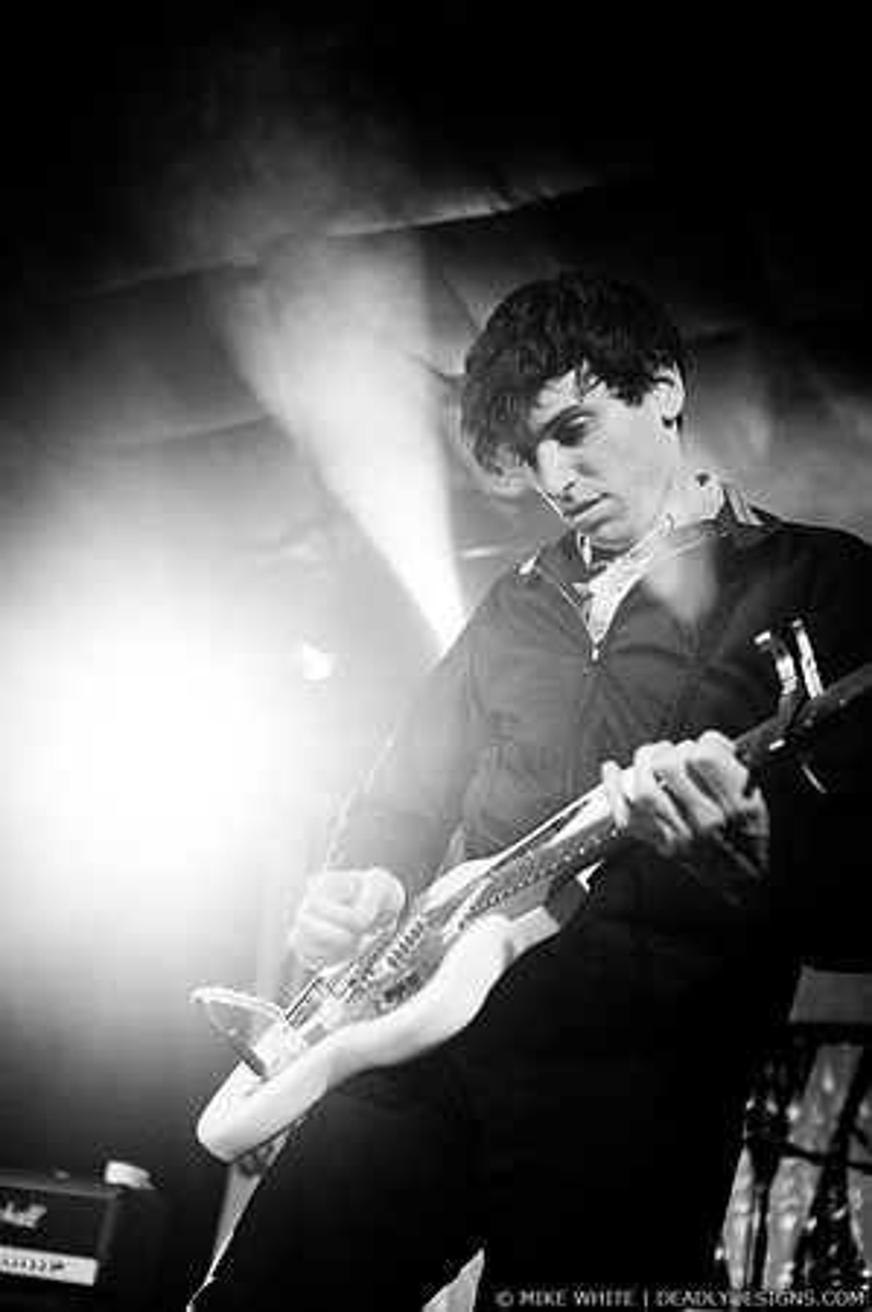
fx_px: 1639
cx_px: 436
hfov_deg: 29.8
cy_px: 656
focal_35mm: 45
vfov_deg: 43.6
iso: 1250
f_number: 2.5
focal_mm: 30
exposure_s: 1/125
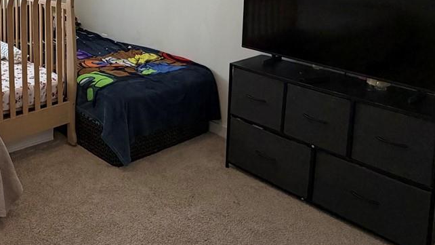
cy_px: -12
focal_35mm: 38
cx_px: 59
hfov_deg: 48.3
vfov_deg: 28.8
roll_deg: -1.3
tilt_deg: -6.0
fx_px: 438
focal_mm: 2.22
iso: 250
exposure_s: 1/120
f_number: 2.2
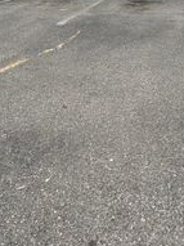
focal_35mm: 49
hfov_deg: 28.8
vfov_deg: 33.0
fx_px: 348
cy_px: -38
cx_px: 153
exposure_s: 1/2770
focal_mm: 2.22
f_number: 2.2
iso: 50
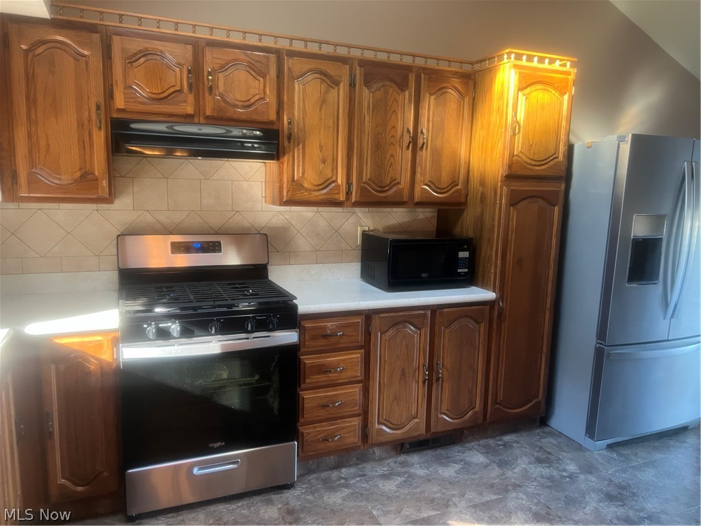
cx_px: 350
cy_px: 263
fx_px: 527
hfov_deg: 67.3
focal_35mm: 26
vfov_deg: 53.1
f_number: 1.5
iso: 250
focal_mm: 5.7
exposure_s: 1/60
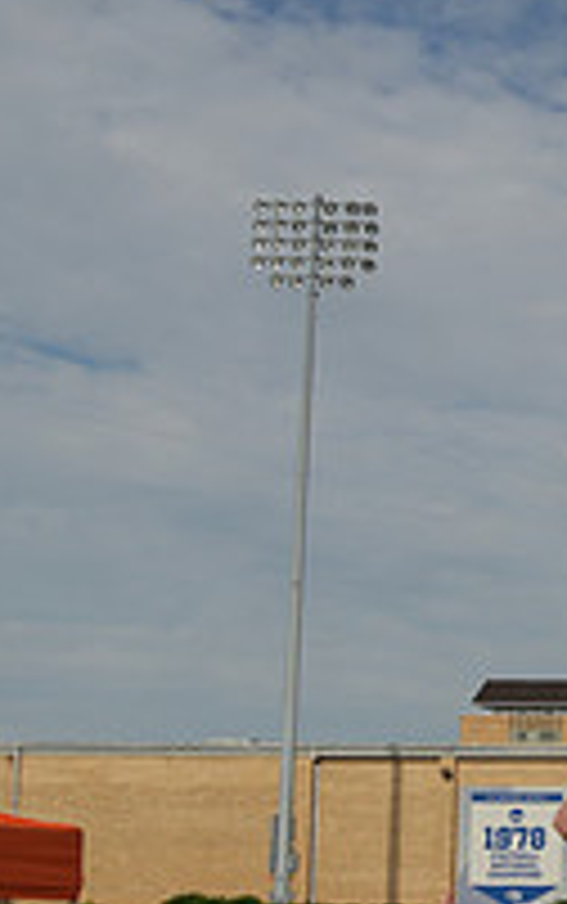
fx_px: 2281
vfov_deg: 21.9
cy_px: 801
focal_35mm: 92
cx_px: 1292
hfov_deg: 11.9
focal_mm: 21
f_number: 14
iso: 100
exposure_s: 1/160
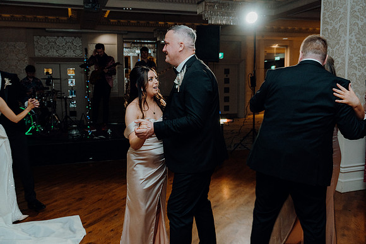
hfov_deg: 58.7
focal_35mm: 32
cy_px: 122
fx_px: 325
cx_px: 183
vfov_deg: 41.1
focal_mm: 32
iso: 2500
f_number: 3.5
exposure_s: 1/160
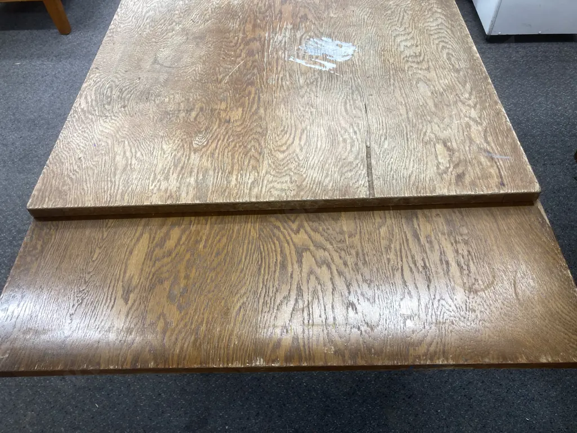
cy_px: 216
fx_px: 467
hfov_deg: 63.4
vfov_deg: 49.7
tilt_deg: -51.1
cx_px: 288
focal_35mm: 28
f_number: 1.8
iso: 64
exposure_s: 1/50
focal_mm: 3.99
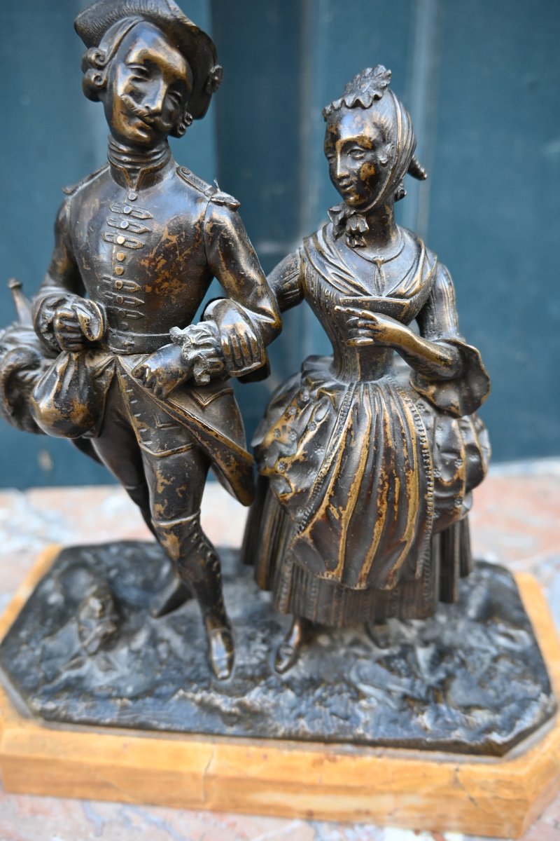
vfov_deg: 63.2
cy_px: 420
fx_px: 682
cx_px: 280
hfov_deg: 44.6
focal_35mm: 29
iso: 560
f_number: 3.5
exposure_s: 1/125
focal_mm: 19.5
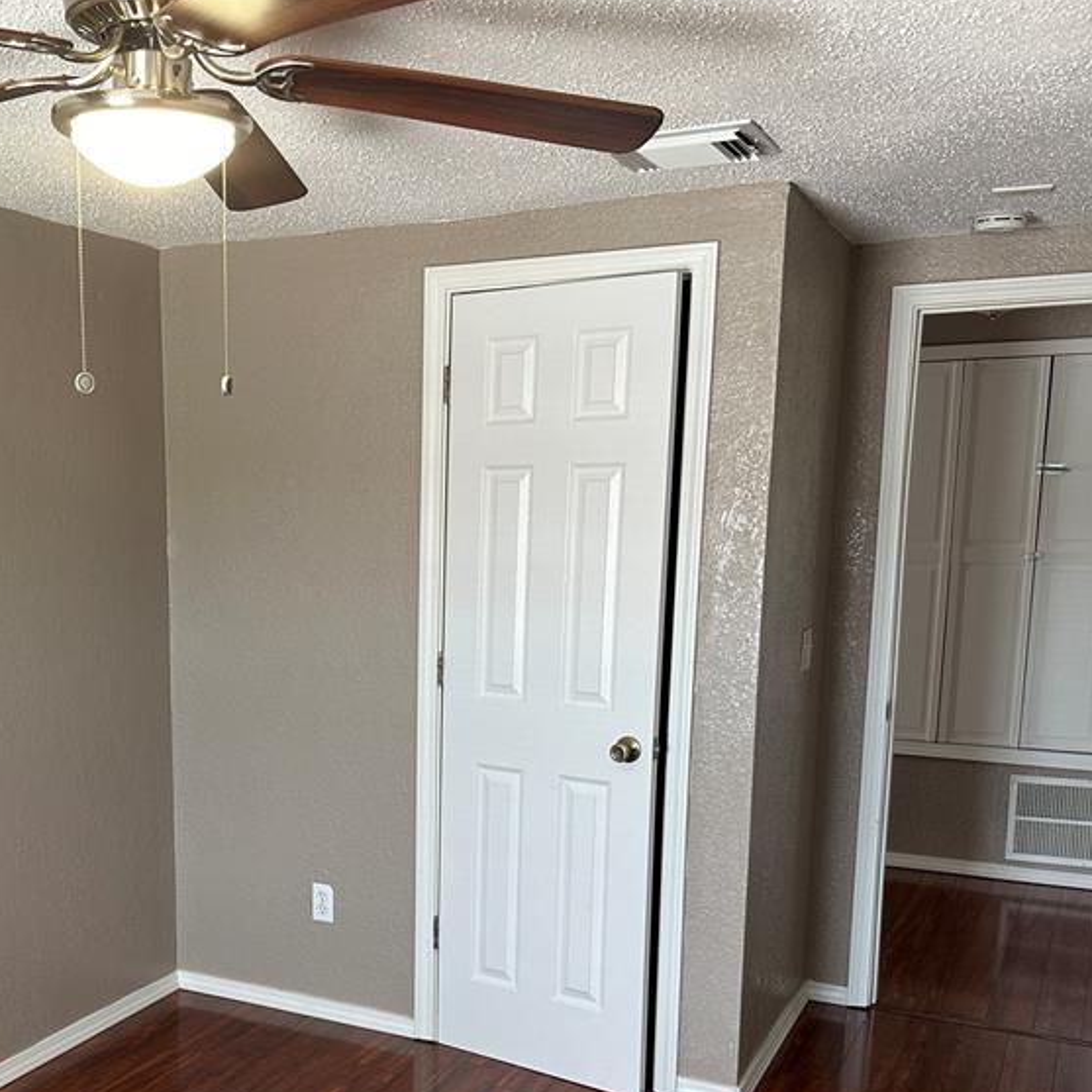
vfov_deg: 42.2
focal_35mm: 39
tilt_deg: -9.3
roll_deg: -0.2
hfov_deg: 41.7
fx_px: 1392
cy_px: 743
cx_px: 282
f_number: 1.78
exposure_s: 1/60
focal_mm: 6.86
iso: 160
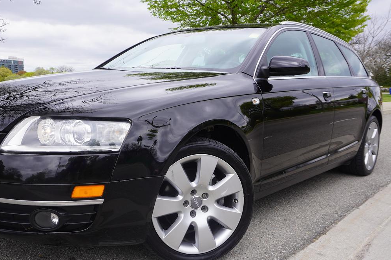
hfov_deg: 51.9
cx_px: 152
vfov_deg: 36.3
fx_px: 398
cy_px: 129
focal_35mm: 37
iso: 100
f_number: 8
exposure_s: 1/125
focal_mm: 19
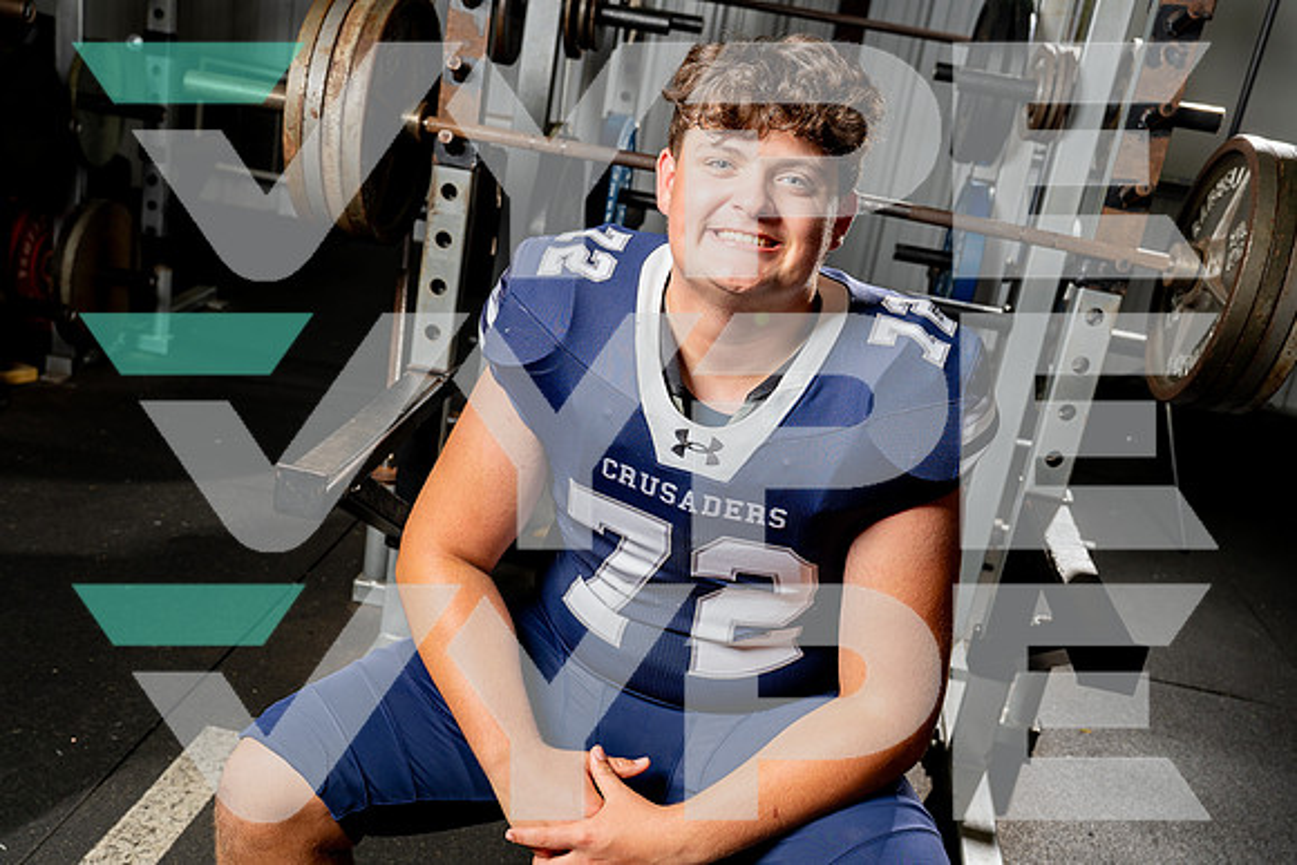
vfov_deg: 36.9
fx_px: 1296
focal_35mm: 36
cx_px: 640
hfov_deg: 53.2
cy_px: 431
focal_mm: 35
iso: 250
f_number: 5.6
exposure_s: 1/250
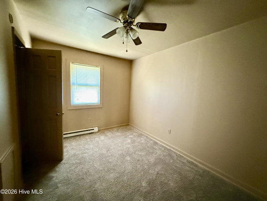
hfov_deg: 102.0
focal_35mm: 14
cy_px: 100
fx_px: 108
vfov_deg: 85.7
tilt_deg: -6.8
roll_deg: -0.7
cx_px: 134
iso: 1000
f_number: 2.2
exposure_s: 1/60
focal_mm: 2.22
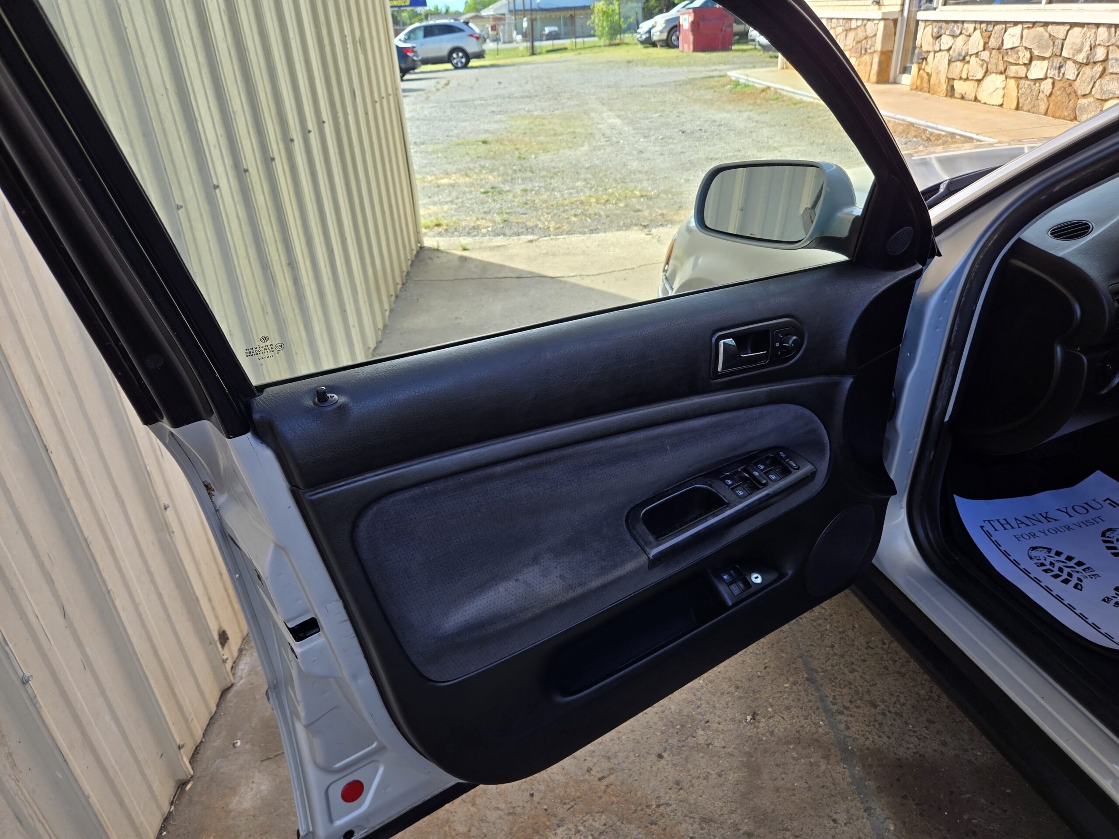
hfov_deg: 73.9
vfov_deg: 58.9
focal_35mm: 23
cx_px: 560
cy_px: 420
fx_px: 744
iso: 25
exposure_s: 1/280
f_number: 1.8
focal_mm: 5.4
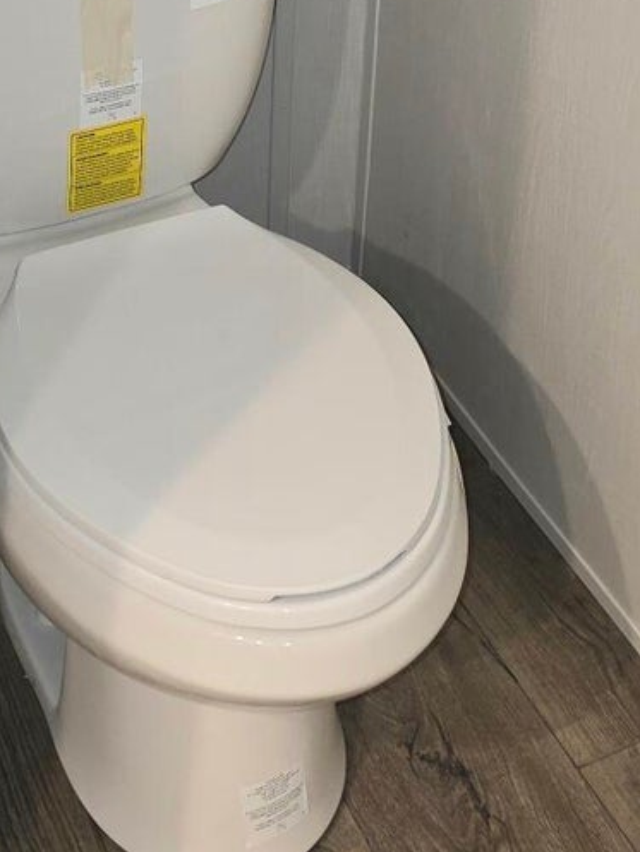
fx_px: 1823
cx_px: 383
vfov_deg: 24.0
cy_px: -163
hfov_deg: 19.9
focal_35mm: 74
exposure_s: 1/30
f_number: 1.7
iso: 100
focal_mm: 6.3
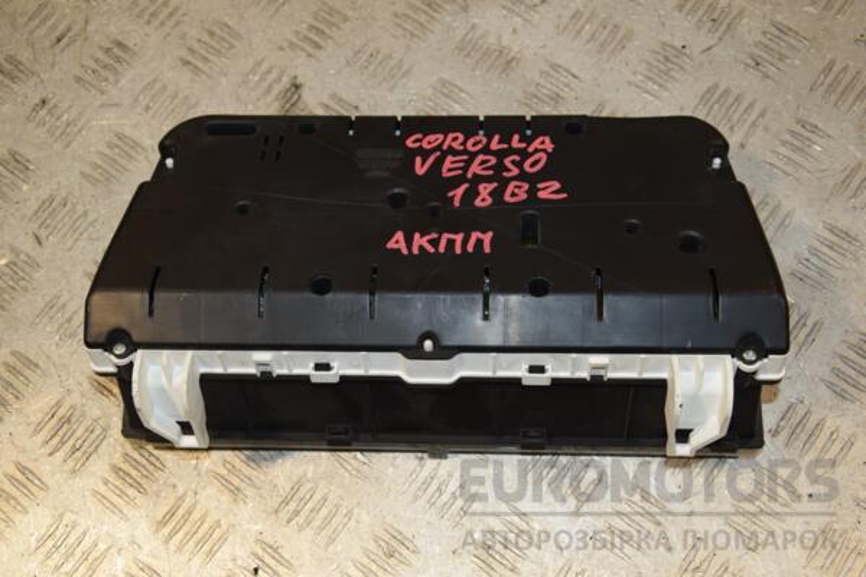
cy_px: 288
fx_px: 1082
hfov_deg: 43.6
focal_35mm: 45
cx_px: 433
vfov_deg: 29.9
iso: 800
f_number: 6.3
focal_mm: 30
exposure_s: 1/200
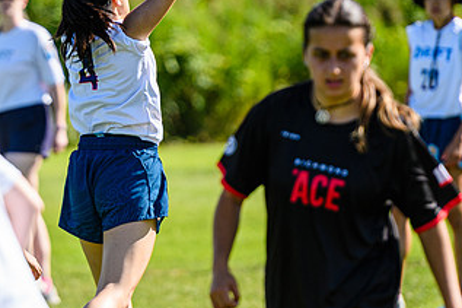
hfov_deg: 3.1
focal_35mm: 655
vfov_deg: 2.1
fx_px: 8401
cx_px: 130
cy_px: 79
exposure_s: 1/1600
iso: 200
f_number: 3.2
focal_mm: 200
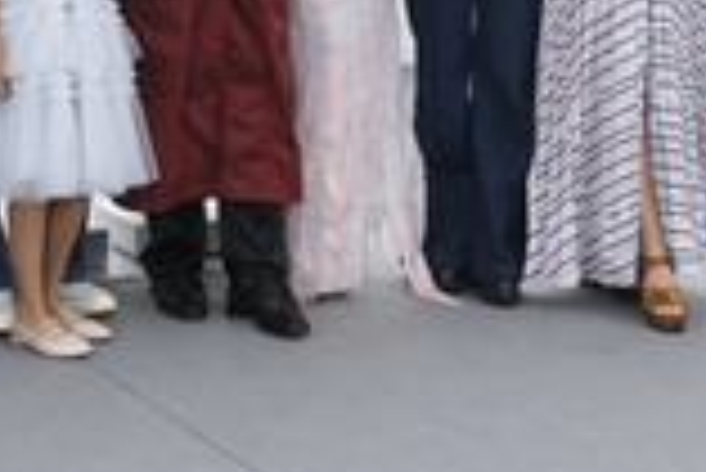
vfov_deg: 10.6
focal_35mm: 126
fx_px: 2473
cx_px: -7
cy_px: -153
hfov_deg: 15.9
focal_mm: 29.2
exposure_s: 1/200
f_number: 6.4
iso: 400
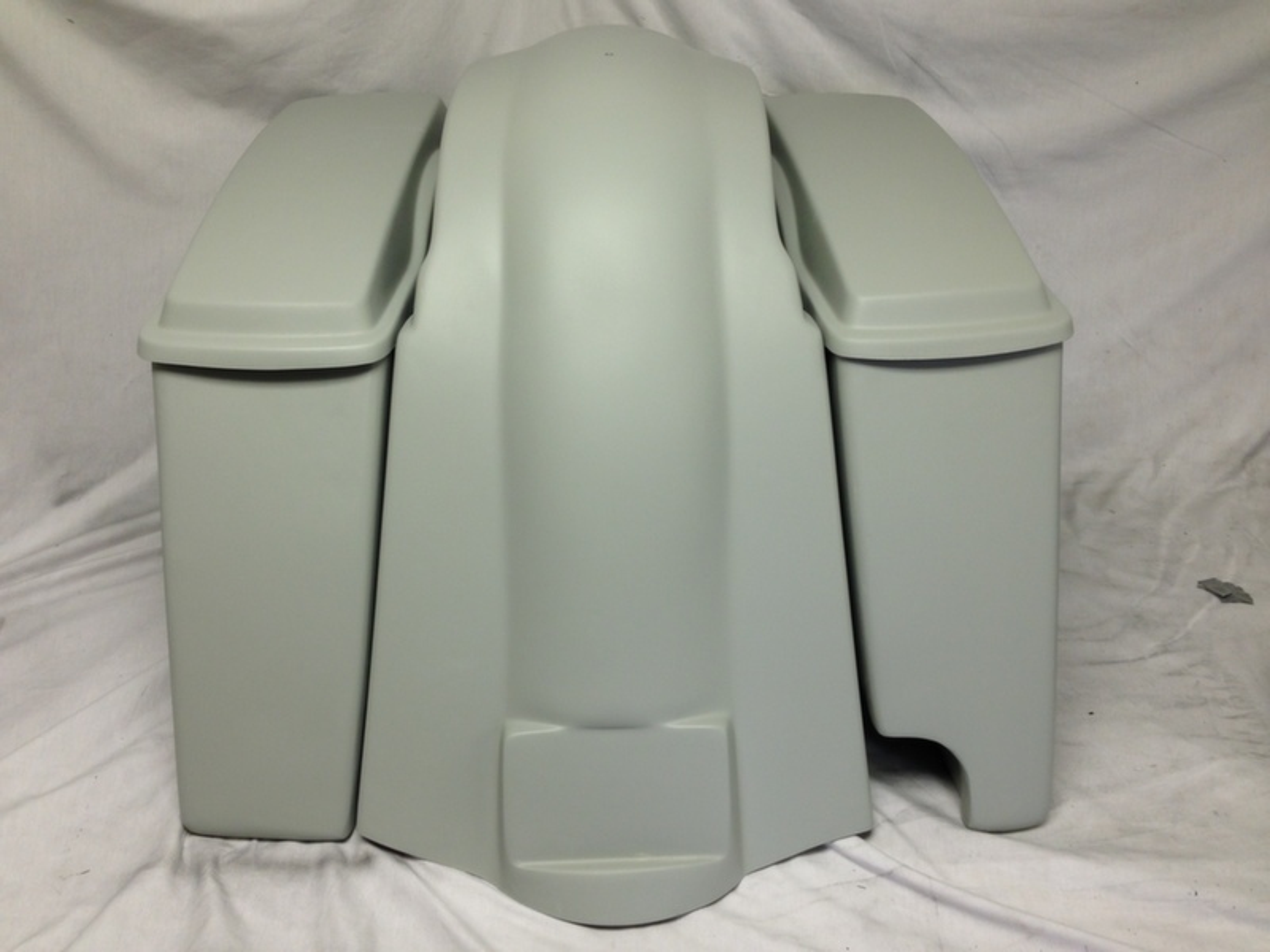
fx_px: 1211
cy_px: 476
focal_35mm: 33
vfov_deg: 42.9
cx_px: 635
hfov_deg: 55.4
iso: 50
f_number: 2.4
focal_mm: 4.12
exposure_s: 1/30
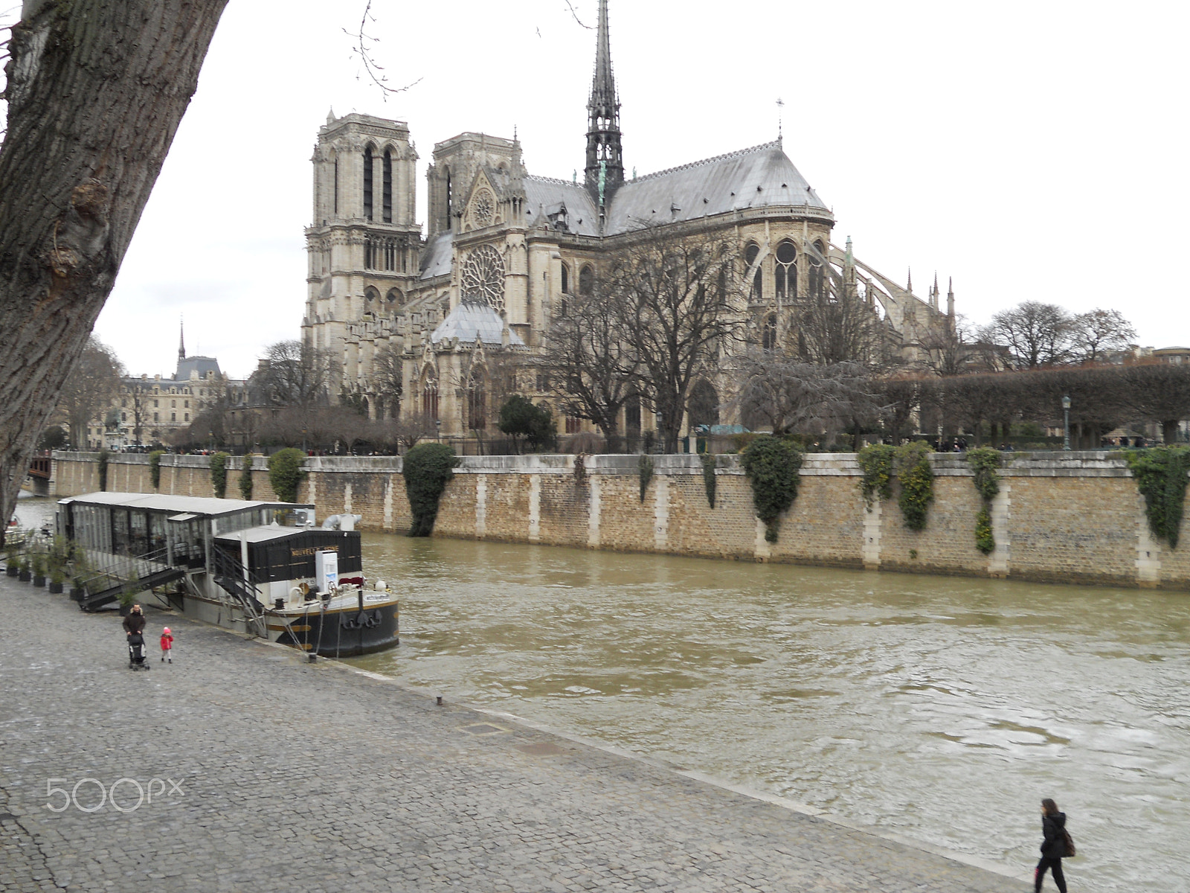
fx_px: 1306
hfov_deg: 49.0
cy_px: 446
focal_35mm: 38
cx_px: 595
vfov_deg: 37.7
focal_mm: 6.9
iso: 80
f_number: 3.9
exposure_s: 1/80
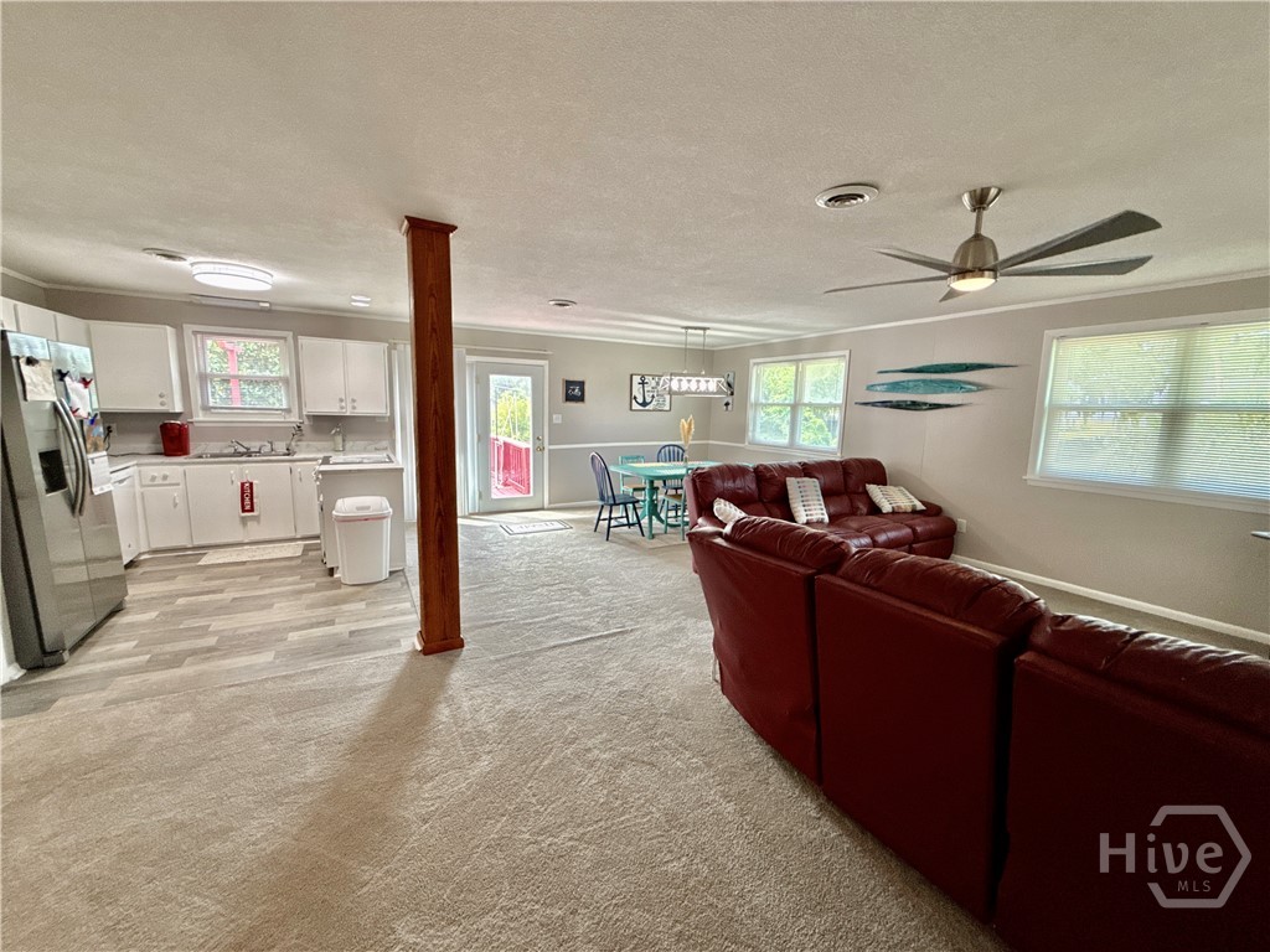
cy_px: 476
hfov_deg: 102.1
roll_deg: -1.8
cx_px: 635
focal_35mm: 14
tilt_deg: -8.0
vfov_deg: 85.7
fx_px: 514
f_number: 2.2
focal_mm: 2.22
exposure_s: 1/120
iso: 160
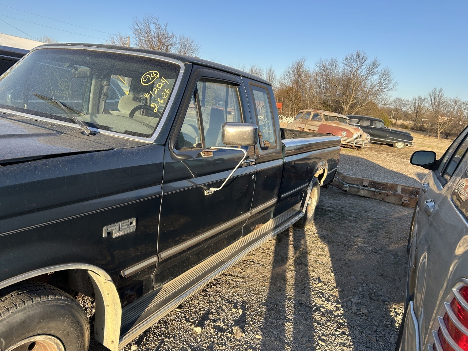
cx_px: 234
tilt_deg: -11.3
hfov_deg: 67.3
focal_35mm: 26
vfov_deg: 53.1
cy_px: 176
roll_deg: -6.7
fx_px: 352
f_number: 1.5
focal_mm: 5.7
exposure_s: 1/965
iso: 50
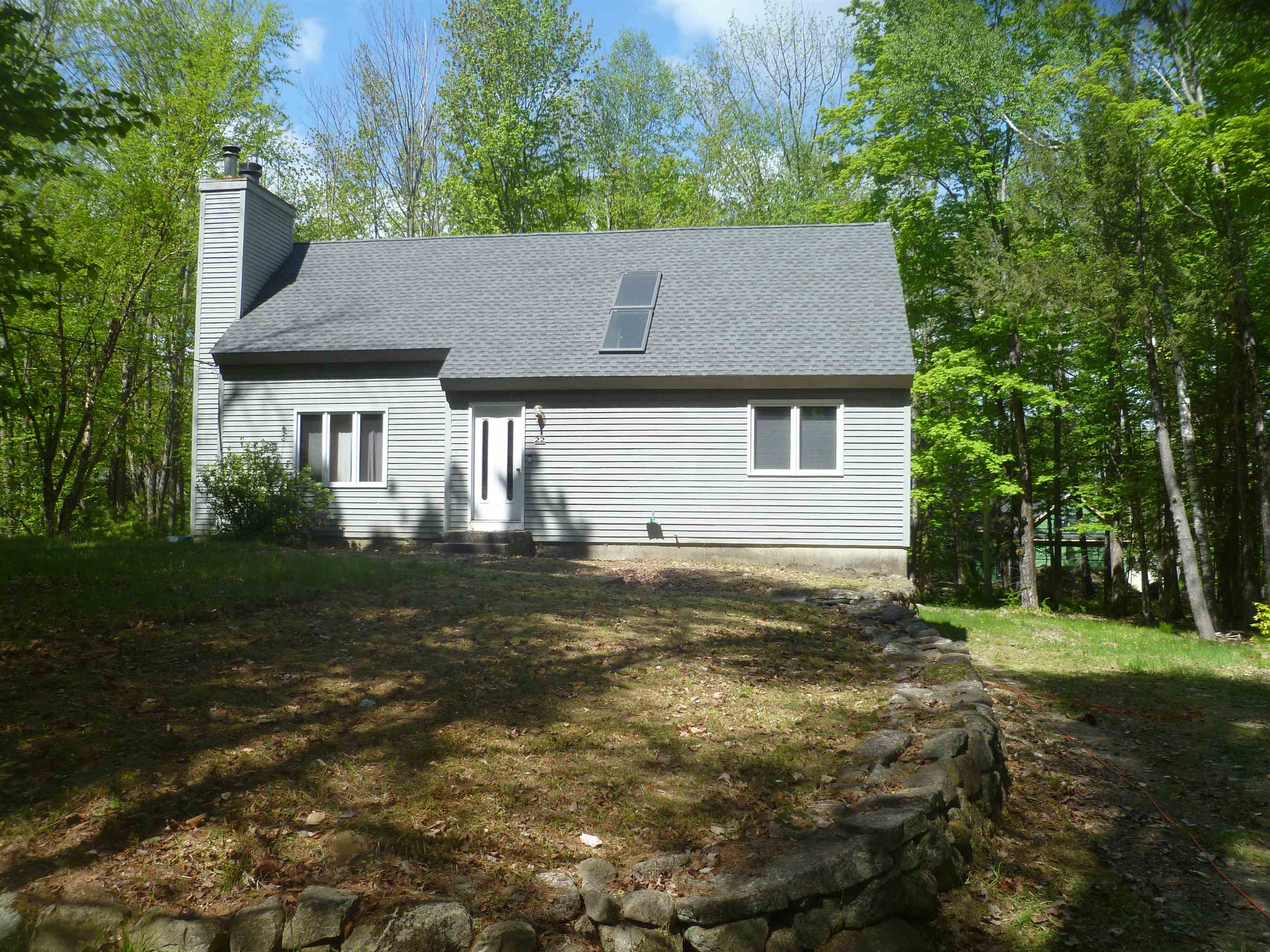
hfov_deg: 63.4
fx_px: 1027
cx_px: 635
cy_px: 476
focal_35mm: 28
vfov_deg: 49.7
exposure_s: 1/500
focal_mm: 5
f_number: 3.3
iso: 80
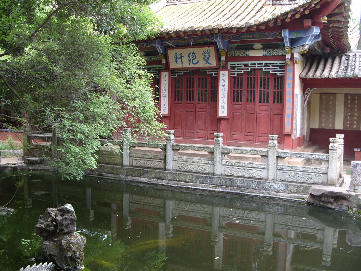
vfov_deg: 40.7
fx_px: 365
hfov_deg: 52.6
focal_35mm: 35
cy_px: 136
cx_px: 180
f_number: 2.8
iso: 100
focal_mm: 7.8
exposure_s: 1/60
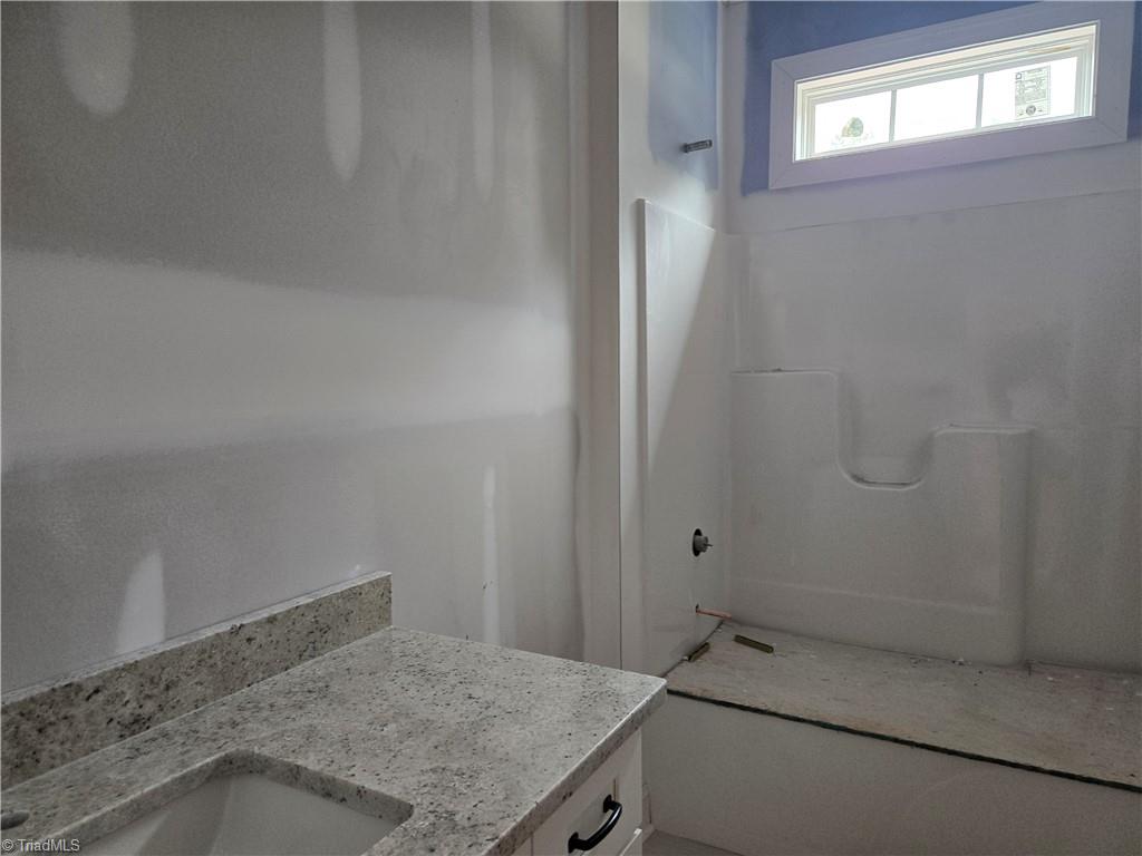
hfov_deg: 73.9
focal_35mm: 23
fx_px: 759
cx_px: 571
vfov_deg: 58.9
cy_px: 428
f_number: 1.8
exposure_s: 1/120
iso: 160
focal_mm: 5.4
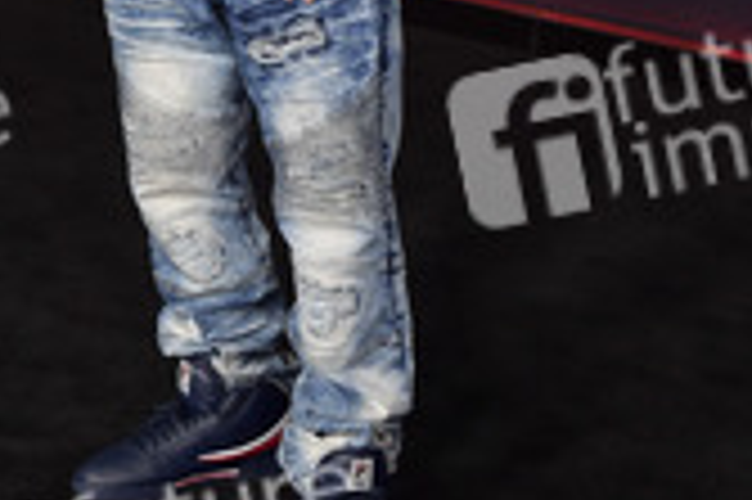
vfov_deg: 11.6
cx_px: 272
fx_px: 2400
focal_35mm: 115
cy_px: -104
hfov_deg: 17.8
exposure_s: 1/250
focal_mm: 48
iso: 2000
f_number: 6.3
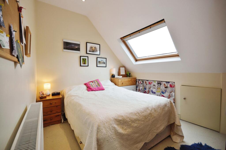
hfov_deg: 100.4
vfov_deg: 77.2
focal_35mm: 15
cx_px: 113
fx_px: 94
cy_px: 75
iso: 100
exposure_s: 1/13
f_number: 8
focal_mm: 10
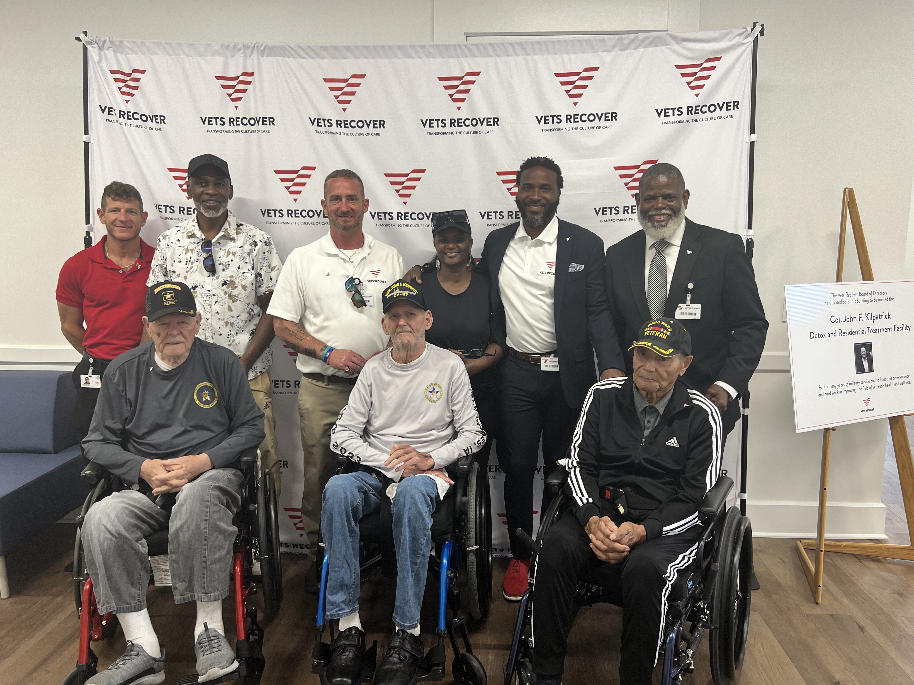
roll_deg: -0.1
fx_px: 687
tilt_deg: -9.5
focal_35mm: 26
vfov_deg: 53.1
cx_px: 457
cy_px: 342
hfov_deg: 67.3
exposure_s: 1/120
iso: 125
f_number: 1.5
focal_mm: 5.7
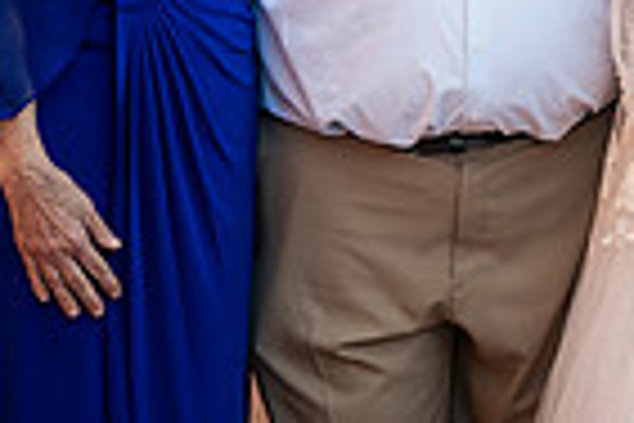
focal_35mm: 205
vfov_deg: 6.6
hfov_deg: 9.7
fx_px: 3610
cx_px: 989
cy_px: -338
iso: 250
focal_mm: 50
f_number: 3.5
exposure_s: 1/160
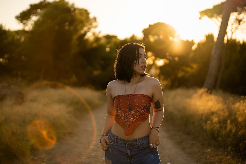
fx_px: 389
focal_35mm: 57
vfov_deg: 23.8
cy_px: 78
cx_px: 114
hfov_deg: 35.0
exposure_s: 1/2000
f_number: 1.8
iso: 100
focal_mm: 50
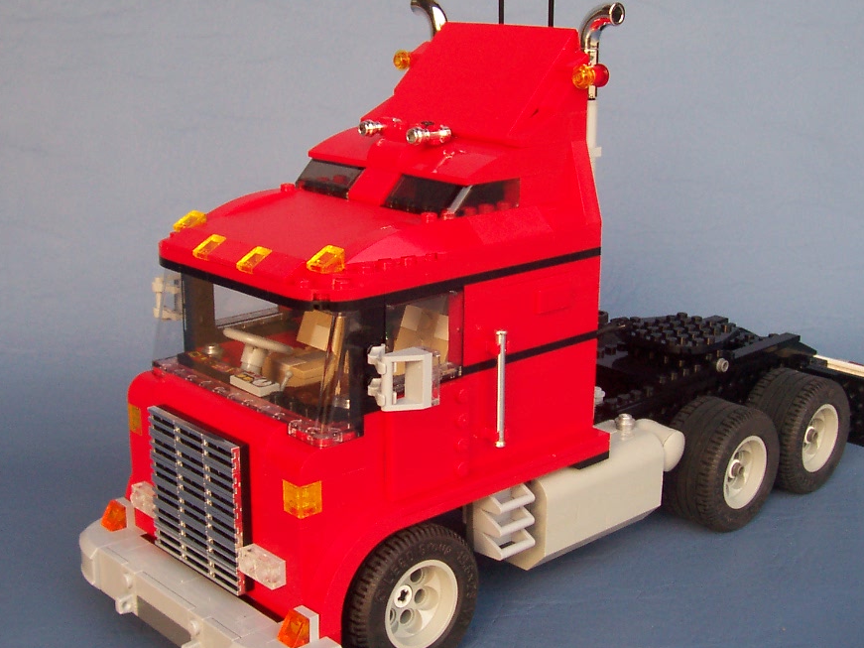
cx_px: 398
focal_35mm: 51
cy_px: 312
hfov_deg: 37.5
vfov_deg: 28.6
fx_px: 1273
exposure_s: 1/180
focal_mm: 5.6
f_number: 2.8
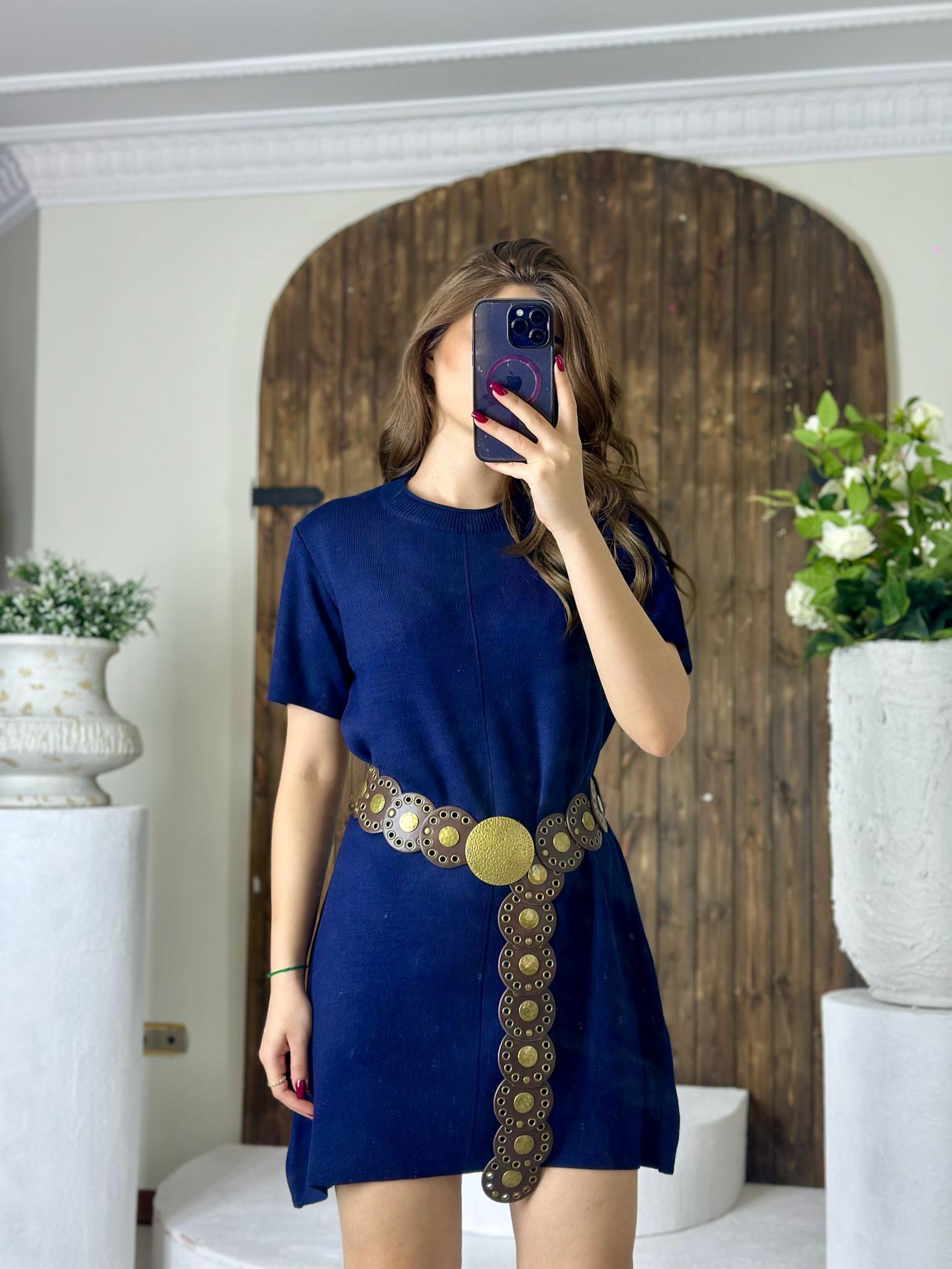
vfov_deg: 39.7
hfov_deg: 30.3
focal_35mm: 48
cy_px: 634
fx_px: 1760
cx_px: 476
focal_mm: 6.86
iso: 64
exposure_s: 1/137
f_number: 1.78
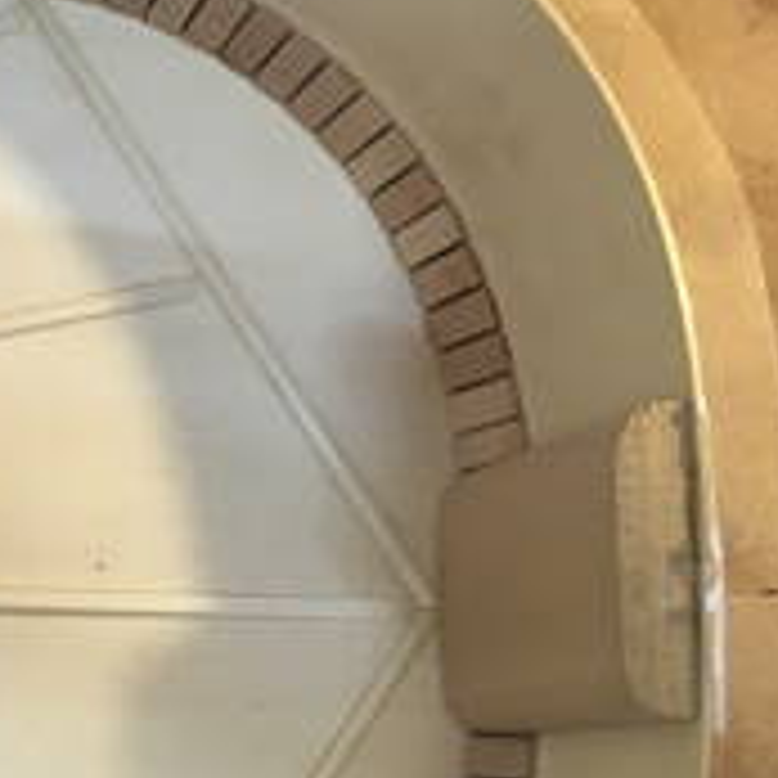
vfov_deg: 19.4
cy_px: 580
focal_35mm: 89
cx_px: -508
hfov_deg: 17.0
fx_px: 2263
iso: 64
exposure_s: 1/33
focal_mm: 4.15
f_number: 2.2
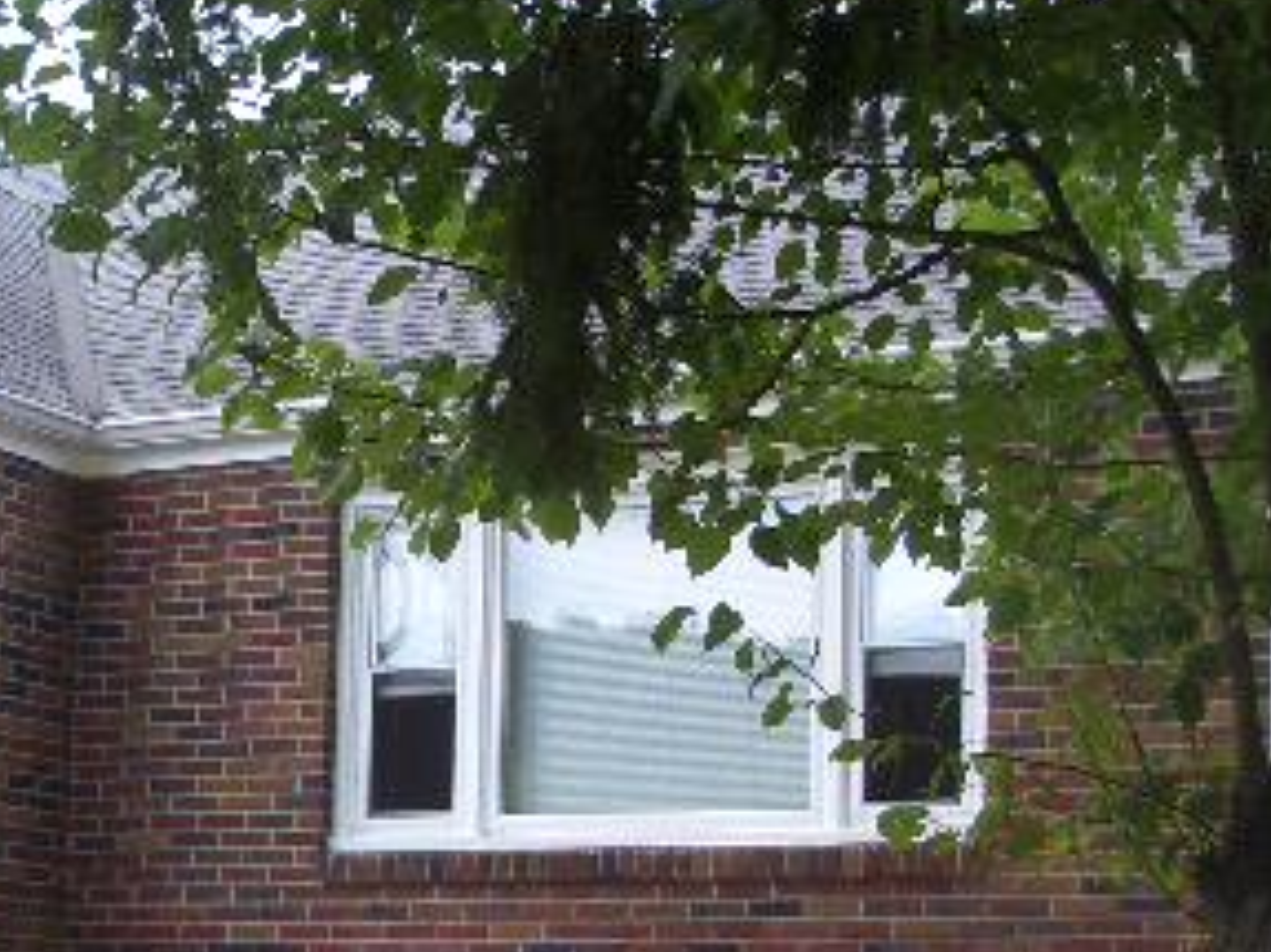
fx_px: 2863
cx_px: 363
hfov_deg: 24.8
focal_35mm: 78
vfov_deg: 18.8
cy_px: 713
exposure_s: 1/60
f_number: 2.6
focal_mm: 5.8
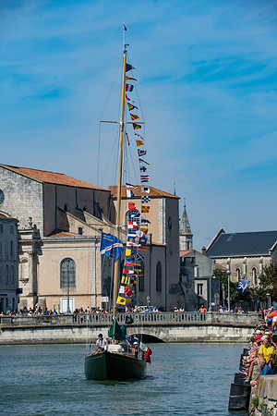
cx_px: 138
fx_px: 2308
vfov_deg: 10.3
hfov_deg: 6.9
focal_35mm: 200
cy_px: 208
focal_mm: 200
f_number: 11
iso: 250
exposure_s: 1/800
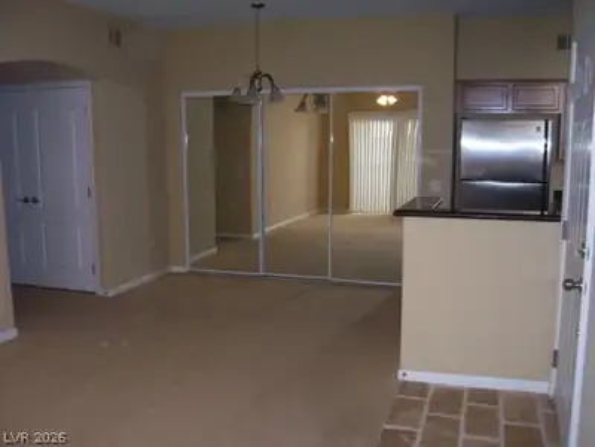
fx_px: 584
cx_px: 298
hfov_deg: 54.0
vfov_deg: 41.8
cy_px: 224
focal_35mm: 34
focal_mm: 5.6
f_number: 2.7
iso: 125
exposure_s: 1/60
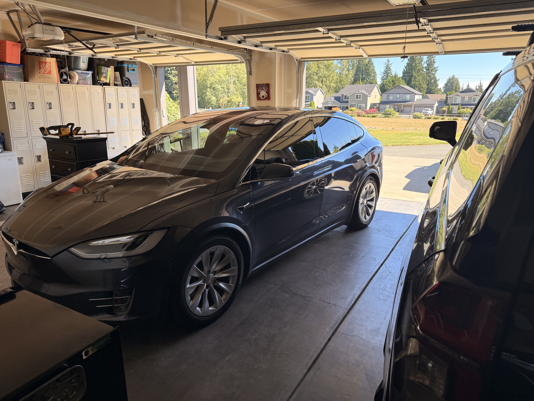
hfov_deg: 71.6
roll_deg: -1.0
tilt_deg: -15.4
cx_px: 267
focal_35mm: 24
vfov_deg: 56.8
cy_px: 200
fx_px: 370
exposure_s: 1/383
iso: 100
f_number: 1.78
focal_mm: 6.76
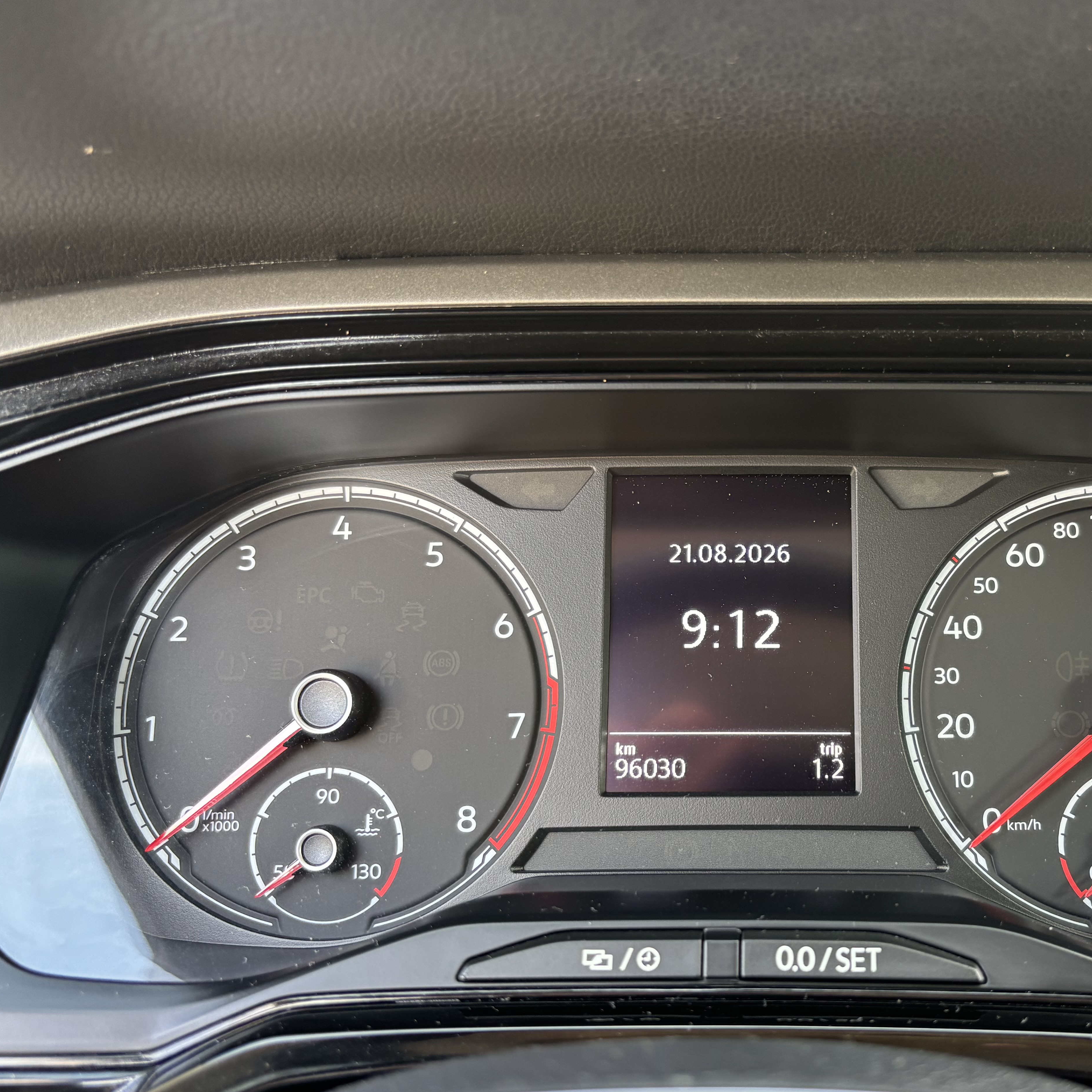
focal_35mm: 35
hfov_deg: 46.1
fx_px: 1249
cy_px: 566
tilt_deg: -6.3
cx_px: 770
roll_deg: +0.6
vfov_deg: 47.2
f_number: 1.6
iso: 125
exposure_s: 1/60
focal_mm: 5.96
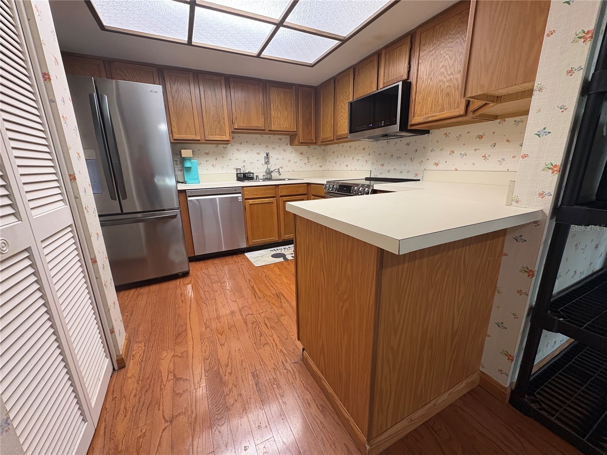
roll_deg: +2.2
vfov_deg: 85.7
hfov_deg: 102.1
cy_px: 228
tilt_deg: -13.4
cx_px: 304
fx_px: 245
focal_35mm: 14
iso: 200
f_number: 2.2
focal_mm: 2.22
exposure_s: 1/60
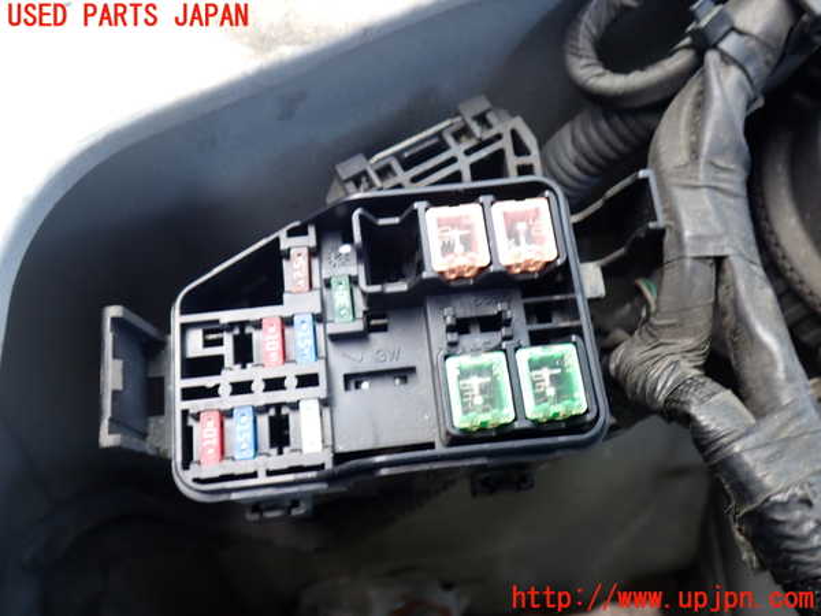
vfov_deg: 46.8
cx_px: 410
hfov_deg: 60.0
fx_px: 712
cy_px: 308
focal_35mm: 30
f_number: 2.3
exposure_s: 1/80
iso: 200
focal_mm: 5.4
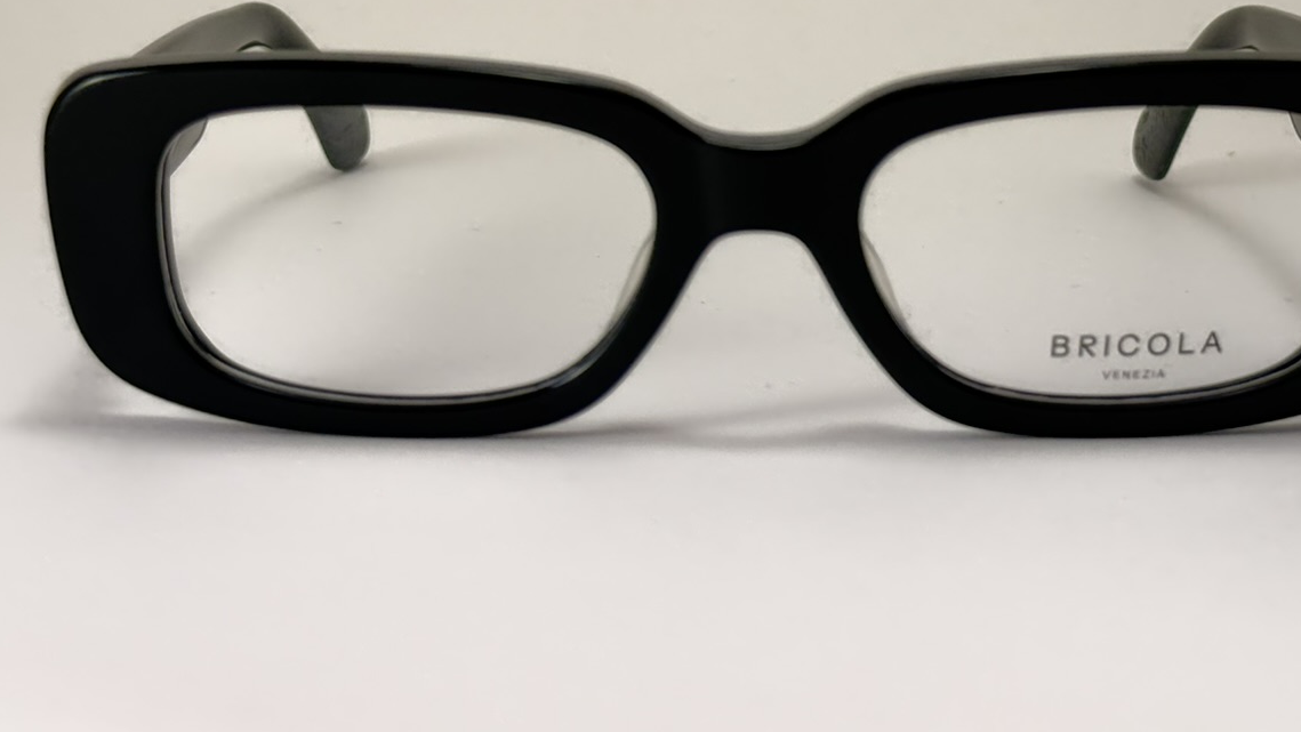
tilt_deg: -7.5
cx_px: 746
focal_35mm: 94
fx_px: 3243
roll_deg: -0.2
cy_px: 150
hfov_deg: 22.7
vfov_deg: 12.8
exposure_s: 1/100
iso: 64
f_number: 1.78
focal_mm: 6.76
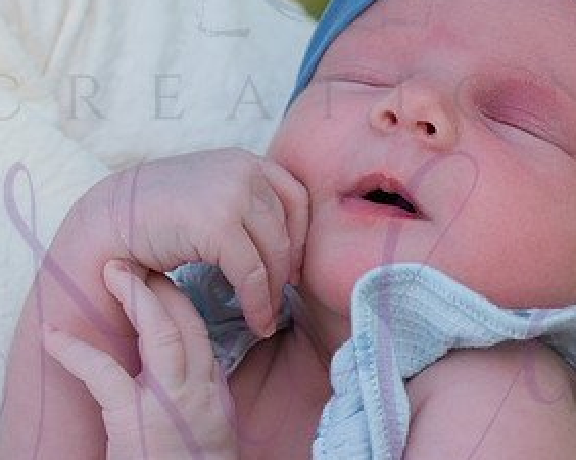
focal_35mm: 172
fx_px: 2929
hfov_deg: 11.2
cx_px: 325
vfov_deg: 9.0
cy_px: 190
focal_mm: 89
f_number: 7.1
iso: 400
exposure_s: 1/320
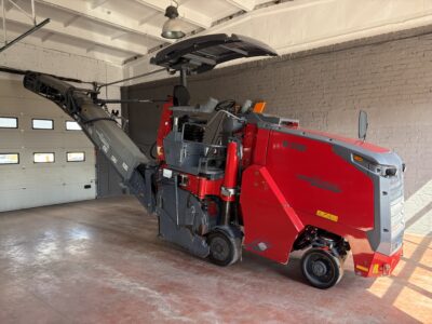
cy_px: 162
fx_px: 324
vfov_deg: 53.1
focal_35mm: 26
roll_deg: +1.0
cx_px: 216
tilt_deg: -2.5
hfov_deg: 67.3
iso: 125
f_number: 1.6
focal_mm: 5.96
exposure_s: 1/133
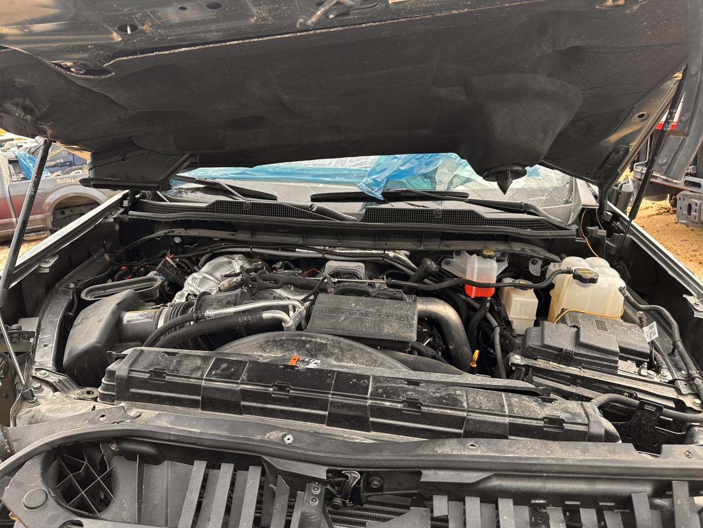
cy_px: 264
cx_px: 352
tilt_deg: -20.8
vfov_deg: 56.8
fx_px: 487
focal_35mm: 24
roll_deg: +8.2
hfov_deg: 71.6
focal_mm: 6.86
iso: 80
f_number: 1.78
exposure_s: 1/456
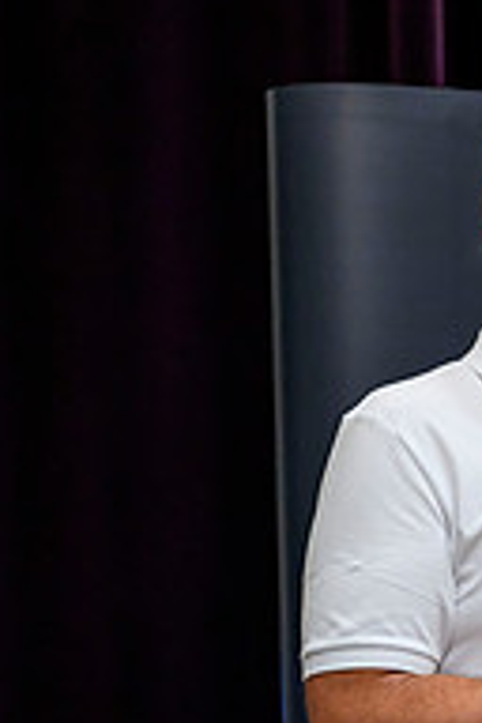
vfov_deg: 13.8
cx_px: 1050
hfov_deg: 8.7
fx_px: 2932
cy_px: 753
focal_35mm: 146
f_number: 3.5
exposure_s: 1/320
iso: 4000
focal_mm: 39
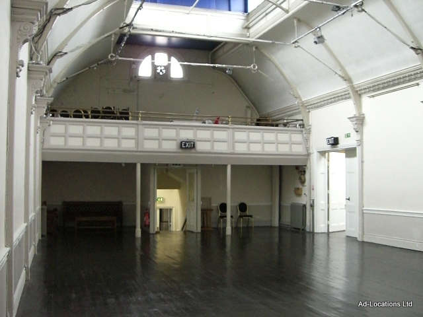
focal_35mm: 38
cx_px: 212
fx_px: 464
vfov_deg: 37.7
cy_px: 158
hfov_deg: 49.0
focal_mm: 6.2
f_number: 2.7
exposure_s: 1/60
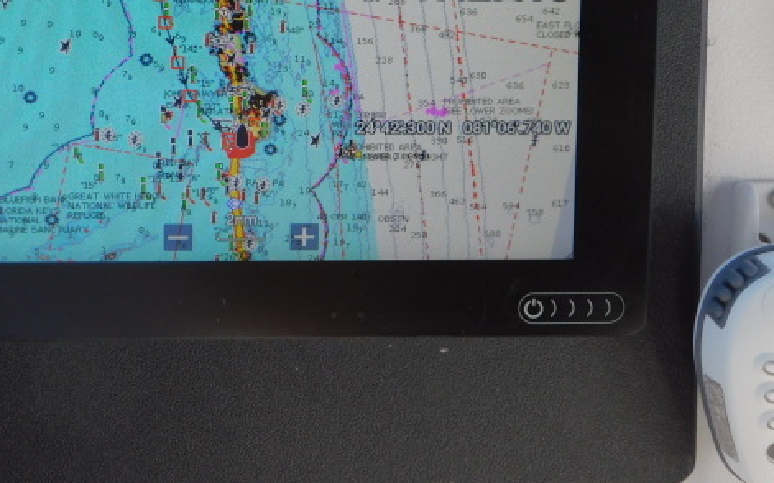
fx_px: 1708
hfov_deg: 25.4
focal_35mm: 81
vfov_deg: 15.9
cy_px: 71
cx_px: 263
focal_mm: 8
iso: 125
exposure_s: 1/320
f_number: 3.7
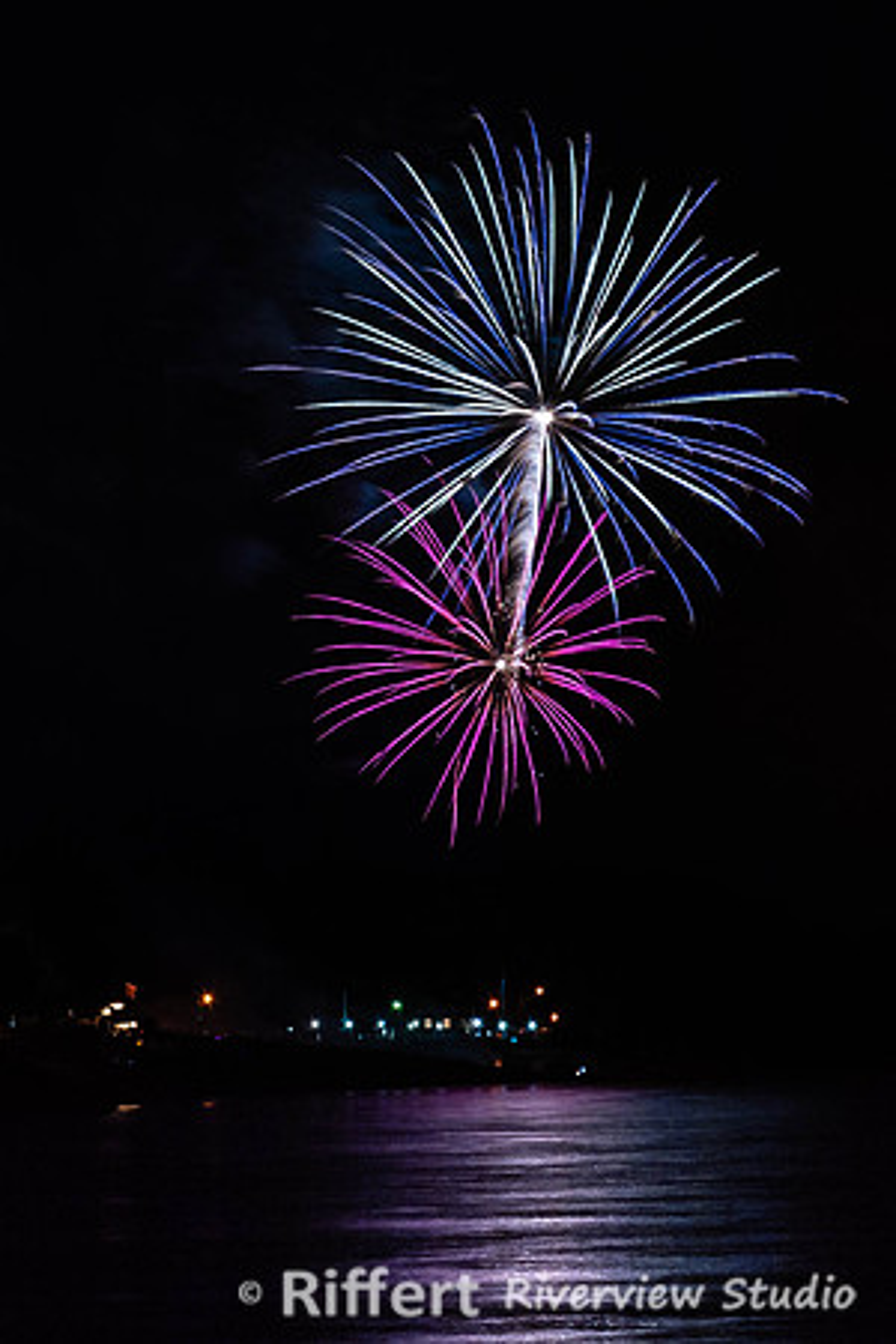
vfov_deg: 9.9
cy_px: 628
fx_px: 7737
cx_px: 1068
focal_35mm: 207
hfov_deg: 6.6
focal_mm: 70
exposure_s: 4.4
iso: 100
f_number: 13
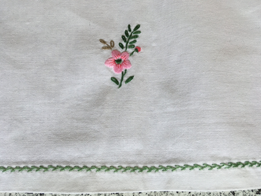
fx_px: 219
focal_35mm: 29
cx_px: 130
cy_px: 98
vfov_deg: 48.2
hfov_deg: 61.7
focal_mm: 4.15
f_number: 2.2
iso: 125
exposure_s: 1/33
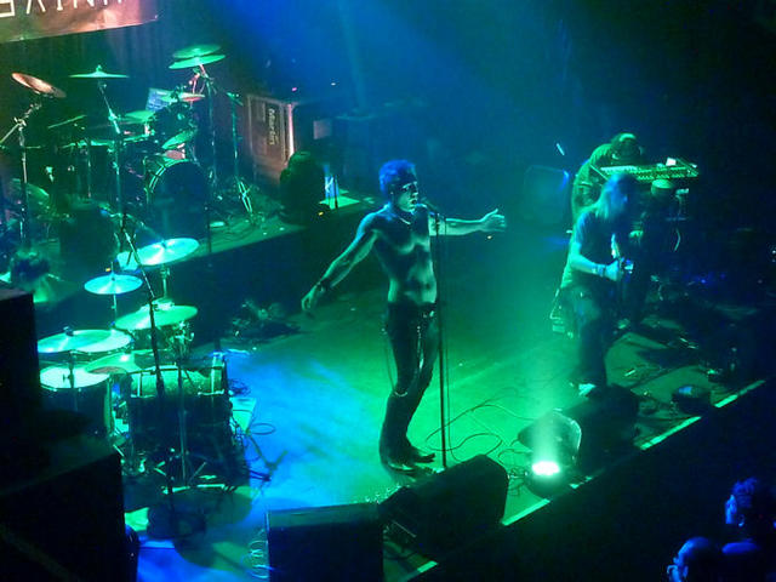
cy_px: 291
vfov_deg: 25.7
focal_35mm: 57
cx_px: 388
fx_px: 1278
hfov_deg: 33.8
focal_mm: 10.1
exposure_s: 1/15
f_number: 4.4
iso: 3200
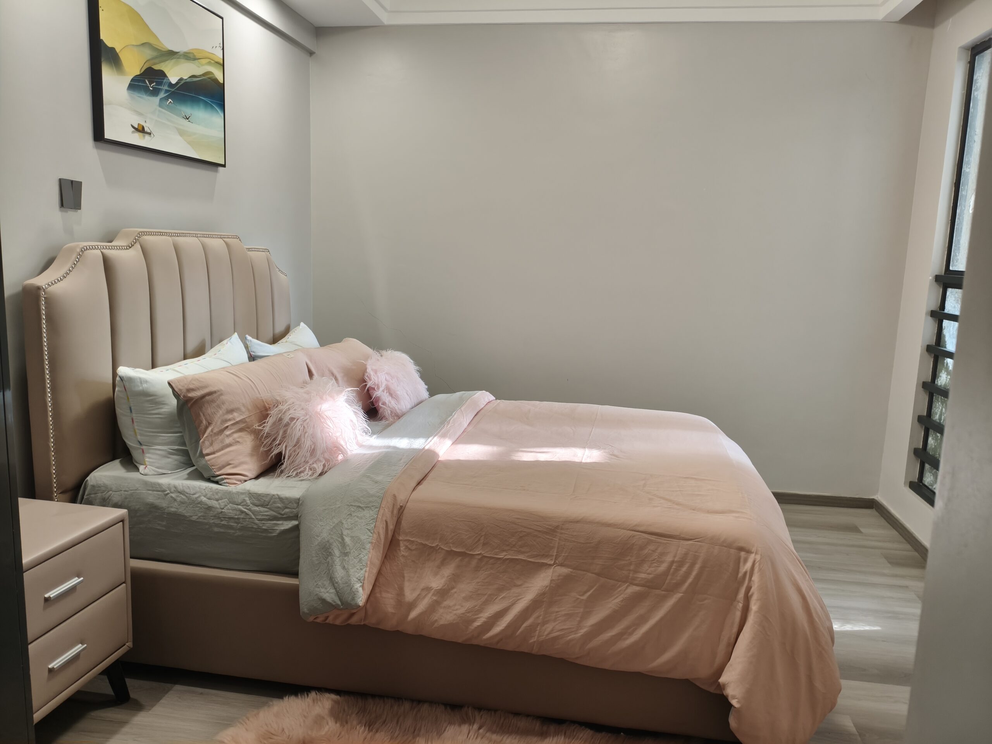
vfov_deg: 53.1
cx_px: 496
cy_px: 372
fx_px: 745
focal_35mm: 26
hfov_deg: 67.3
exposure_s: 1/50
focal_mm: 4.94
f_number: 1.5
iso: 500
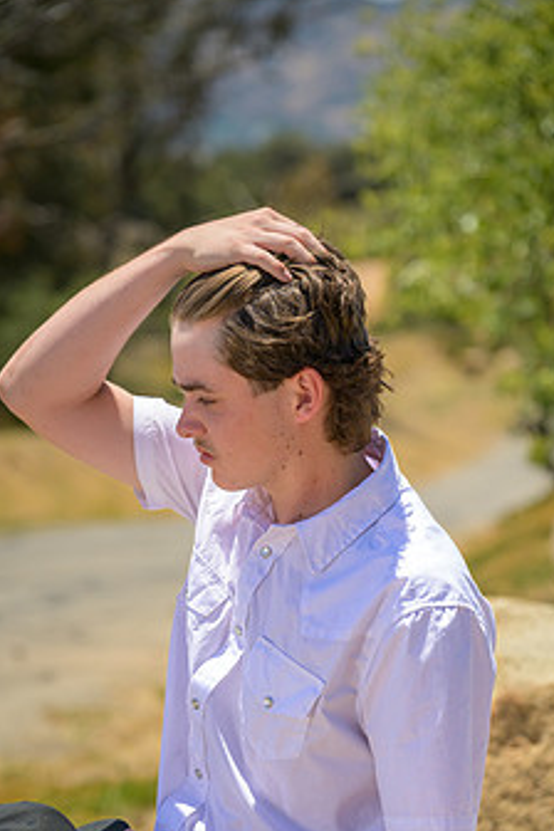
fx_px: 3185
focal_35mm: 138
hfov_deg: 9.9
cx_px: 228
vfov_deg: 14.8
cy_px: 542
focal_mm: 103
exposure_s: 1/6400
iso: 640
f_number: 4
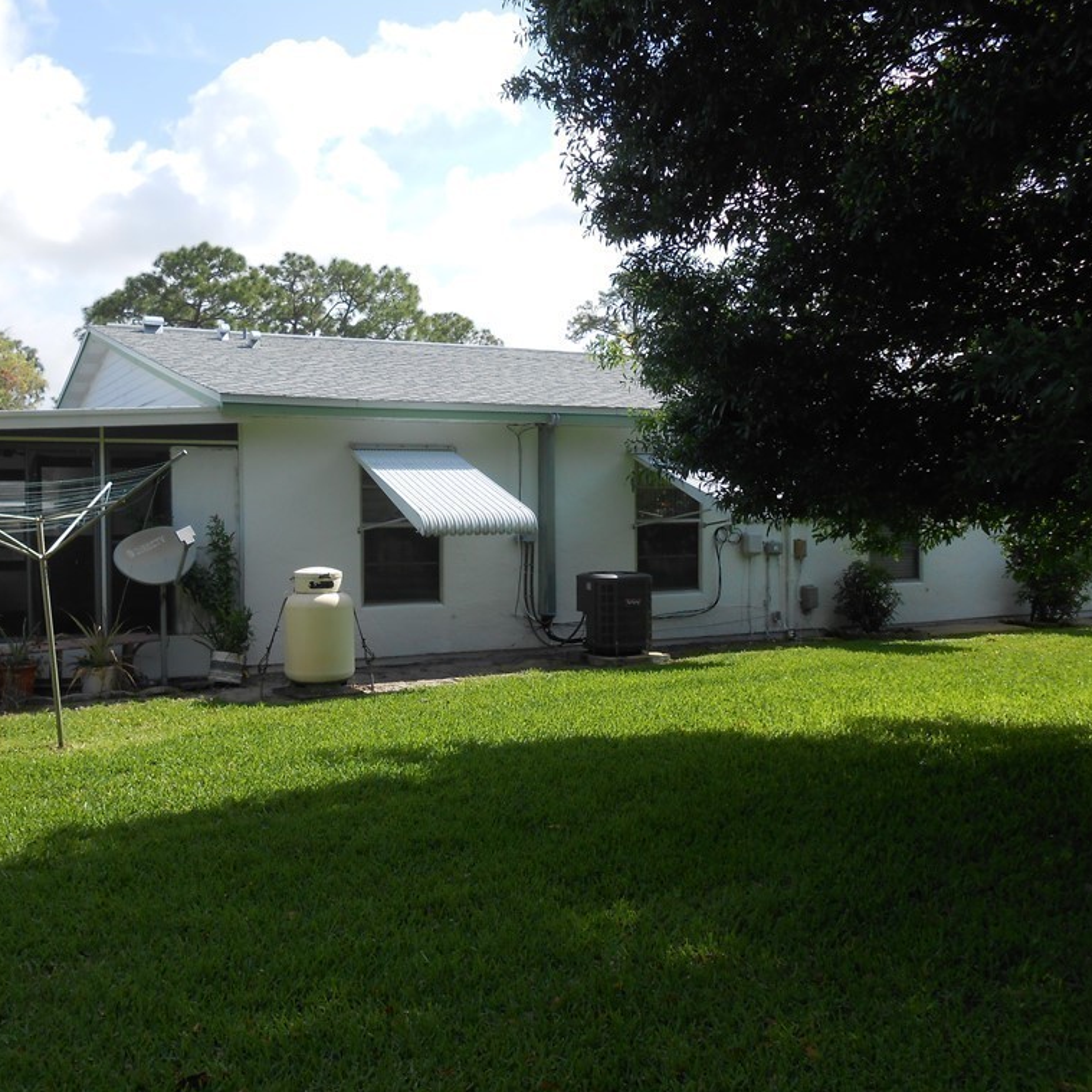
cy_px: 541
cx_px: 363
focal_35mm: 31
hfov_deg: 51.5
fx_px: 1106
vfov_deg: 52.5
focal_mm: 4.6
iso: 80
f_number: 3.5
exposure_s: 1/640
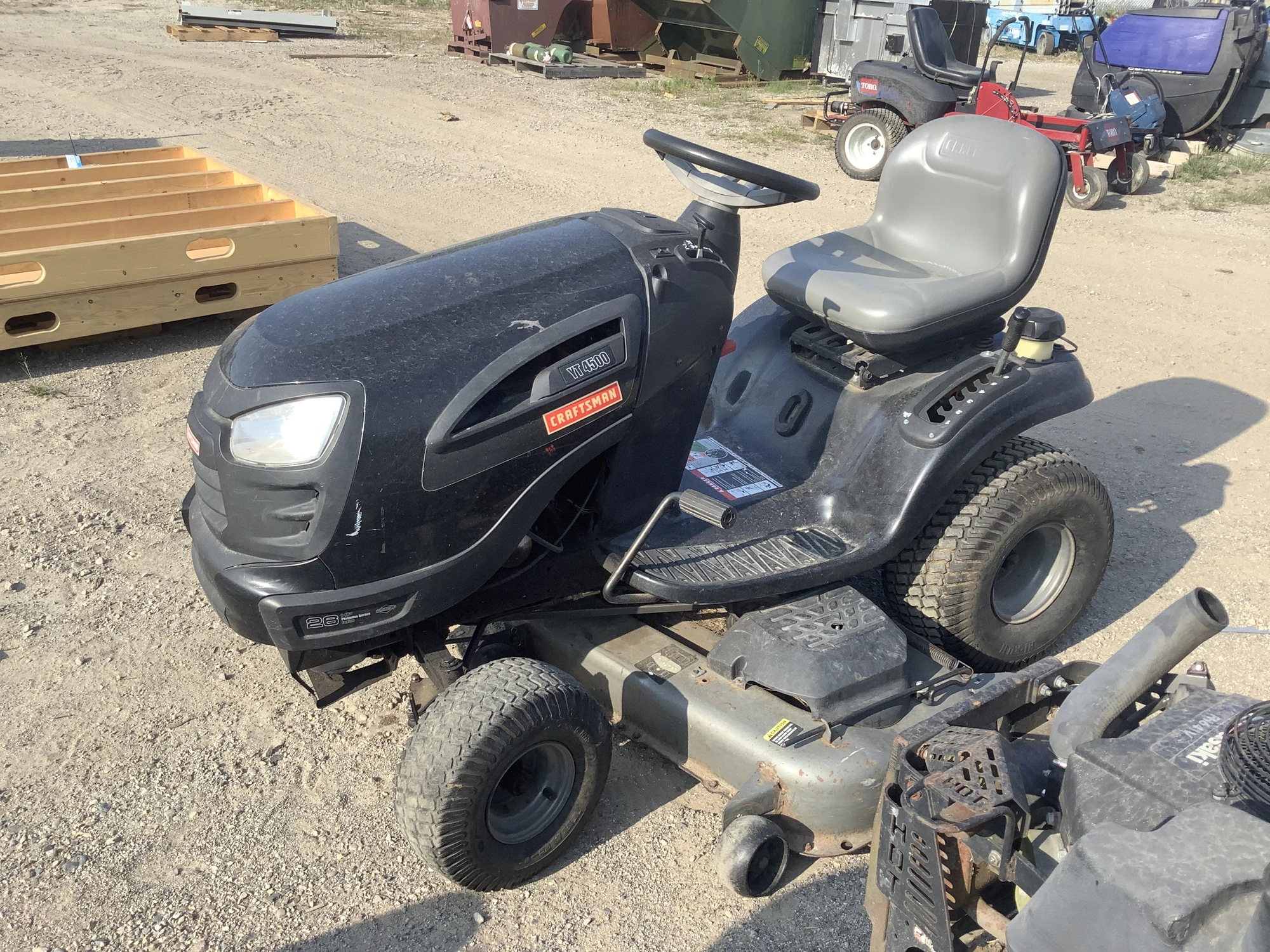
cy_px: 476
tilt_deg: -24.4
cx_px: 635
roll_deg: -3.6
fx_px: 1137
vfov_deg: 45.4
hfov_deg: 58.4
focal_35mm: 31
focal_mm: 3.3
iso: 25
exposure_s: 1/617
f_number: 2.4
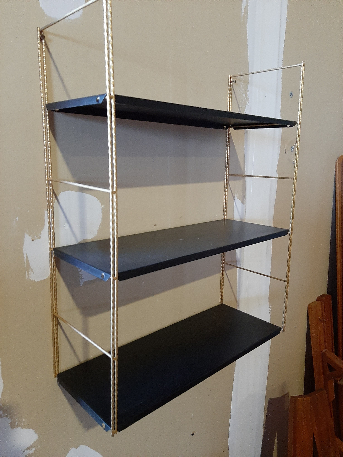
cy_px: 228
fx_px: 344
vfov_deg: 67.3
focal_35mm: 26
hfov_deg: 53.1
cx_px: 172
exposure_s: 1/25
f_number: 1.7
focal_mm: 3.93
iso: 250
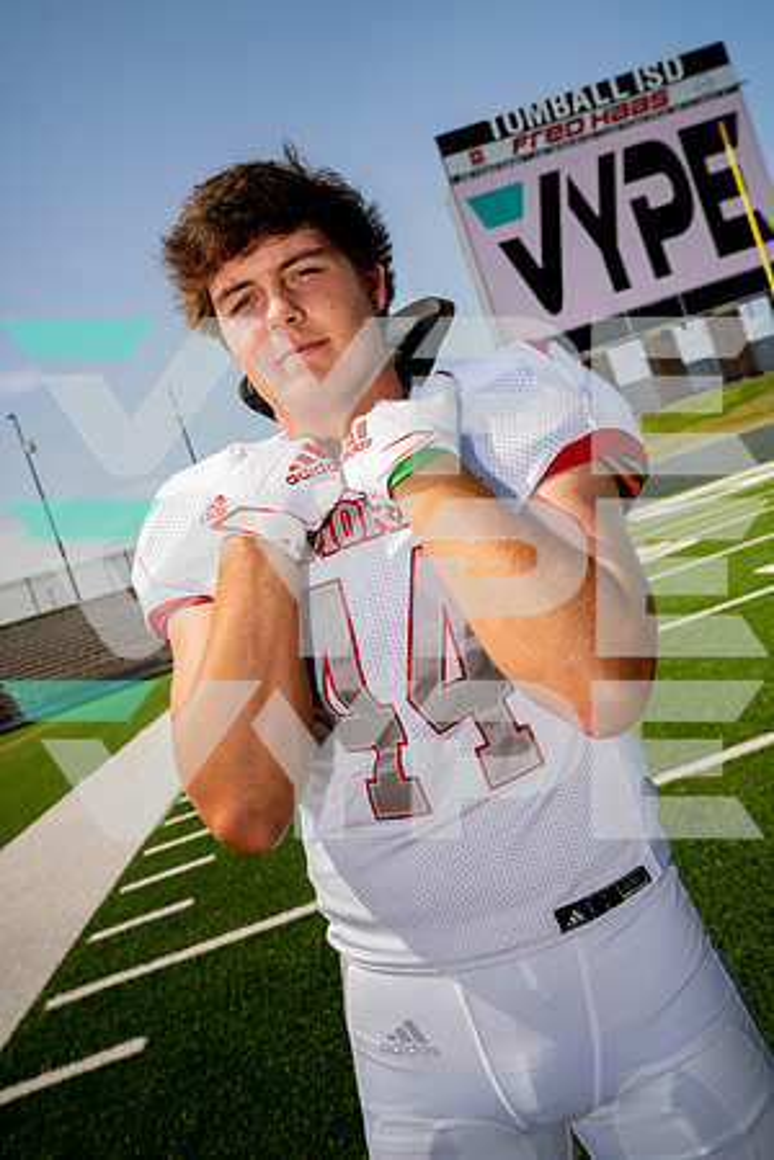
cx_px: 387
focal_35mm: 33
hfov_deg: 40.0
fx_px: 1064
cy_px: 580
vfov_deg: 57.2
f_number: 7.1
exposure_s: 1/250
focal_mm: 33
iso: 100
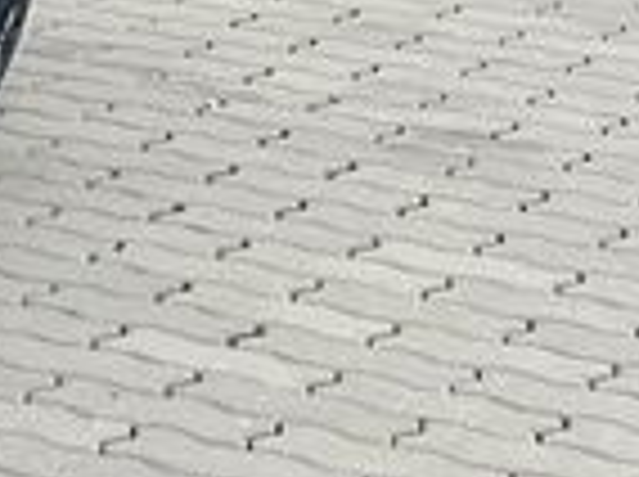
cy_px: -400
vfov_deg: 7.6
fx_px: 3465
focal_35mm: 188
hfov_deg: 8.1
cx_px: -1616
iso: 125
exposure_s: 1/121
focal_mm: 5.1
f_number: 1.6
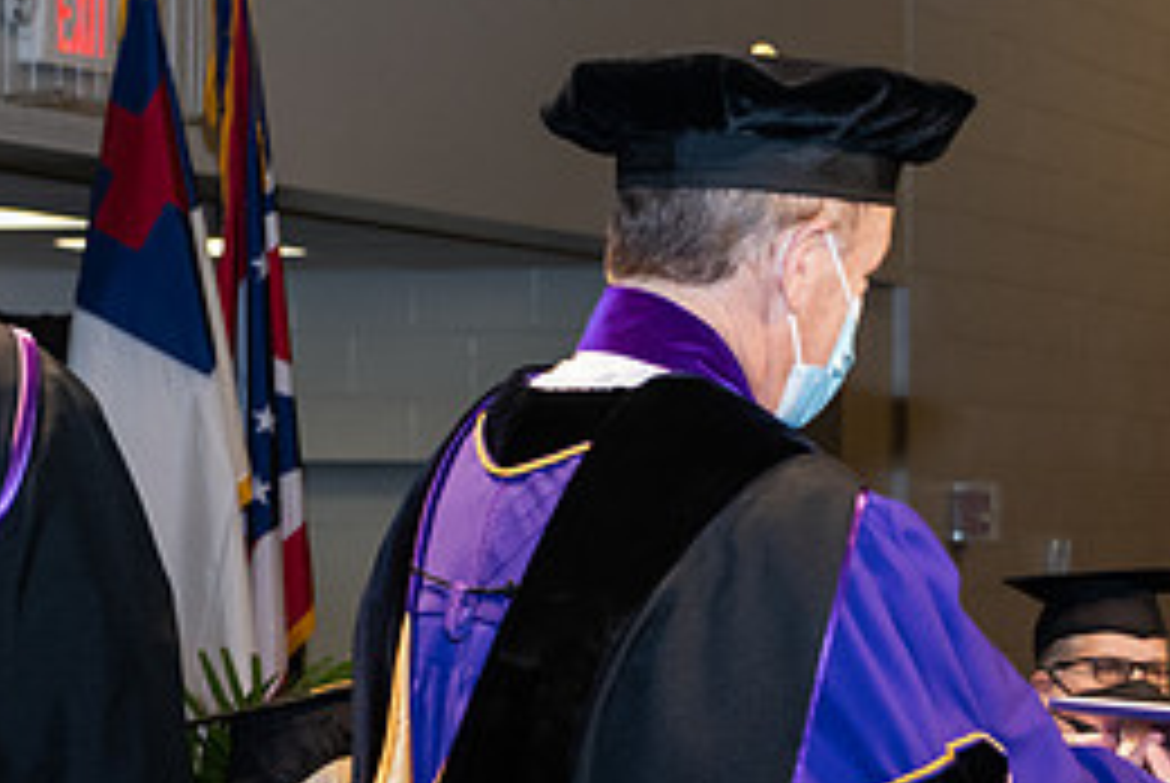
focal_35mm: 147
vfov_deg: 9.3
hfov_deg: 13.8
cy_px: 655
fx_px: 4783
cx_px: 1107
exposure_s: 1/200
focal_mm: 66
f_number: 6.3
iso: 1600
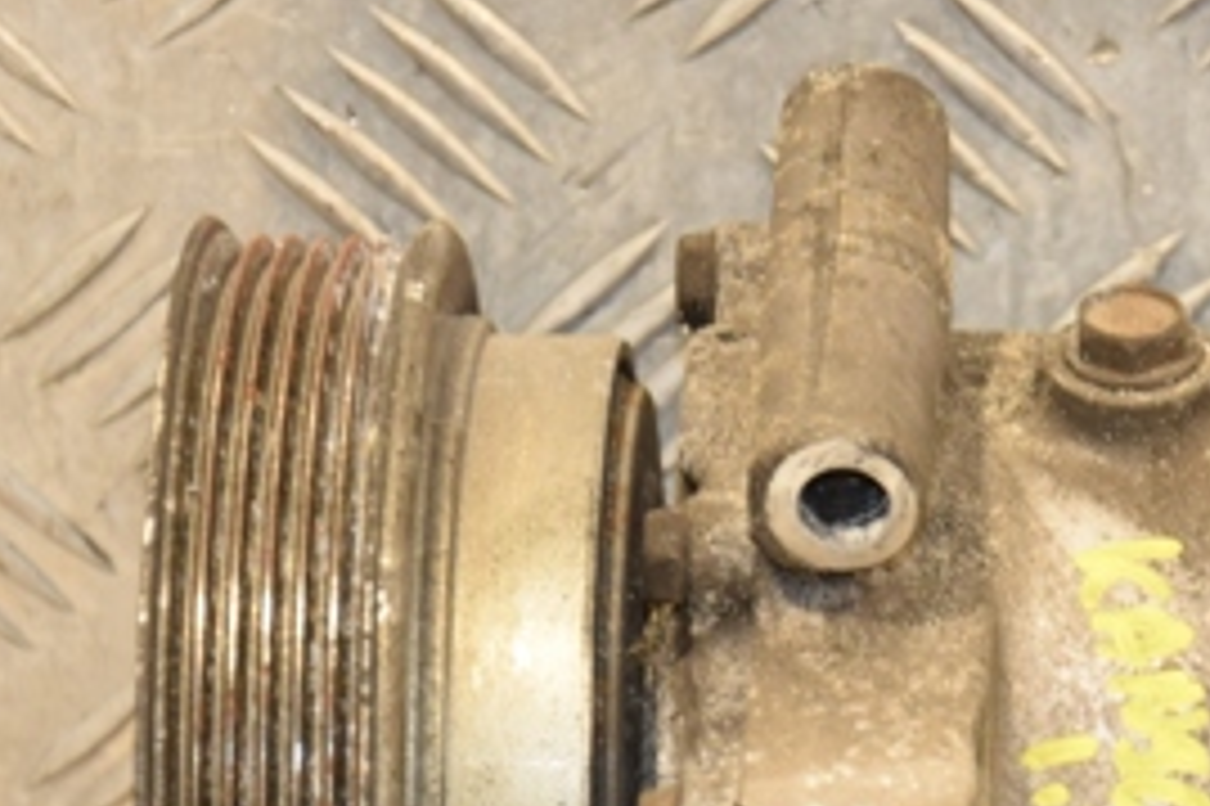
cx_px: 1107
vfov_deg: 4.8
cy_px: 725
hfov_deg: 7.2
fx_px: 9607
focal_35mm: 286
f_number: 5.3
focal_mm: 80
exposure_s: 1/100
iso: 800
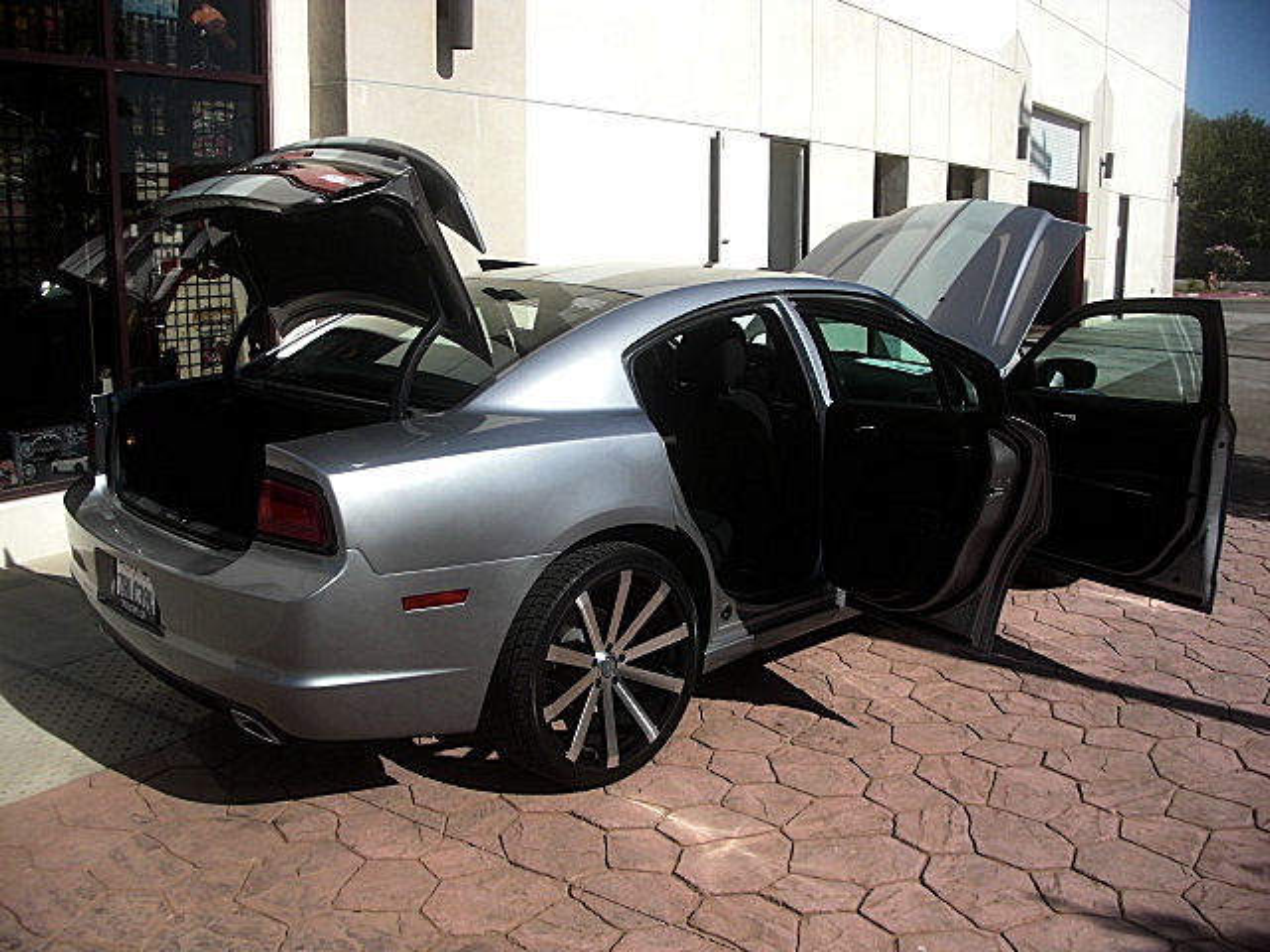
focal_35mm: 36
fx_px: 1321
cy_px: 476
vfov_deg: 39.7
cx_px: 635
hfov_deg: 51.4
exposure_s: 1/125
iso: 50
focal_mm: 6.3
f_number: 7.9
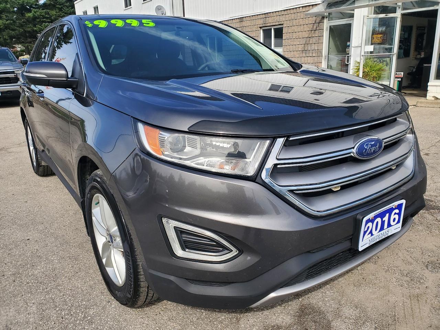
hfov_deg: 67.3
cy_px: 165
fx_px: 330
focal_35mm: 26
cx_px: 220
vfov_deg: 53.1
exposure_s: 1/833
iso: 50
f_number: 2.4
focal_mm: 4.3
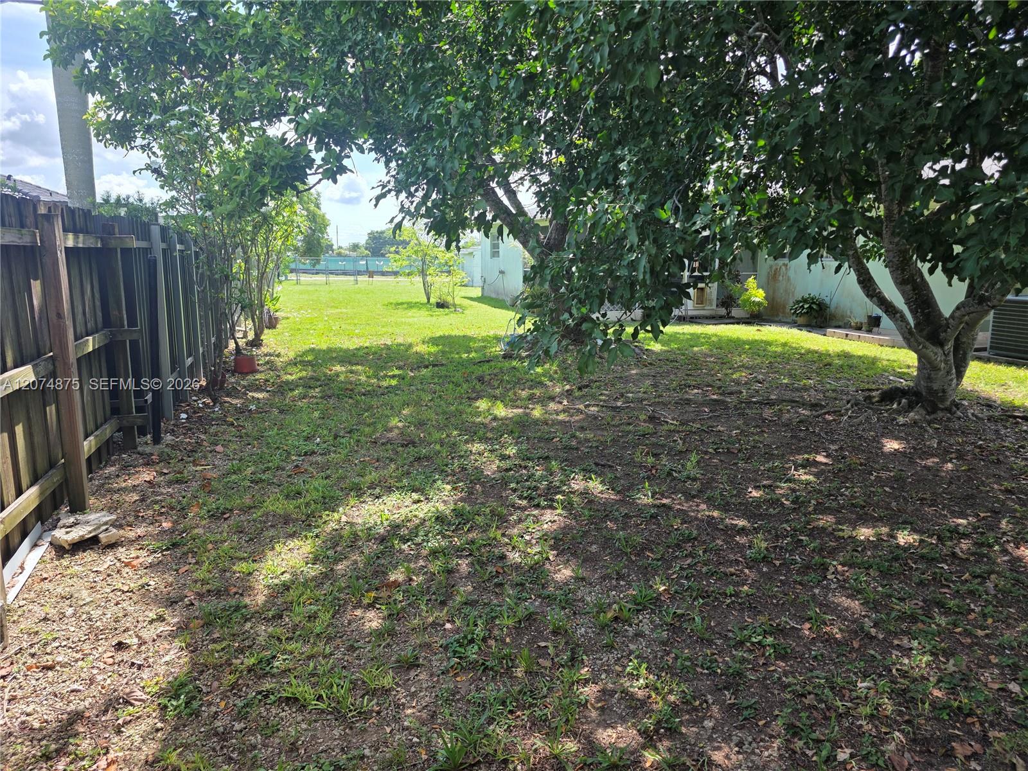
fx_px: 683
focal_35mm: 23
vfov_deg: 58.9
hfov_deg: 73.9
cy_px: 386
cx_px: 514
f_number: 1.7
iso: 80
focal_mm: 6.3
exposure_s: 1/1869
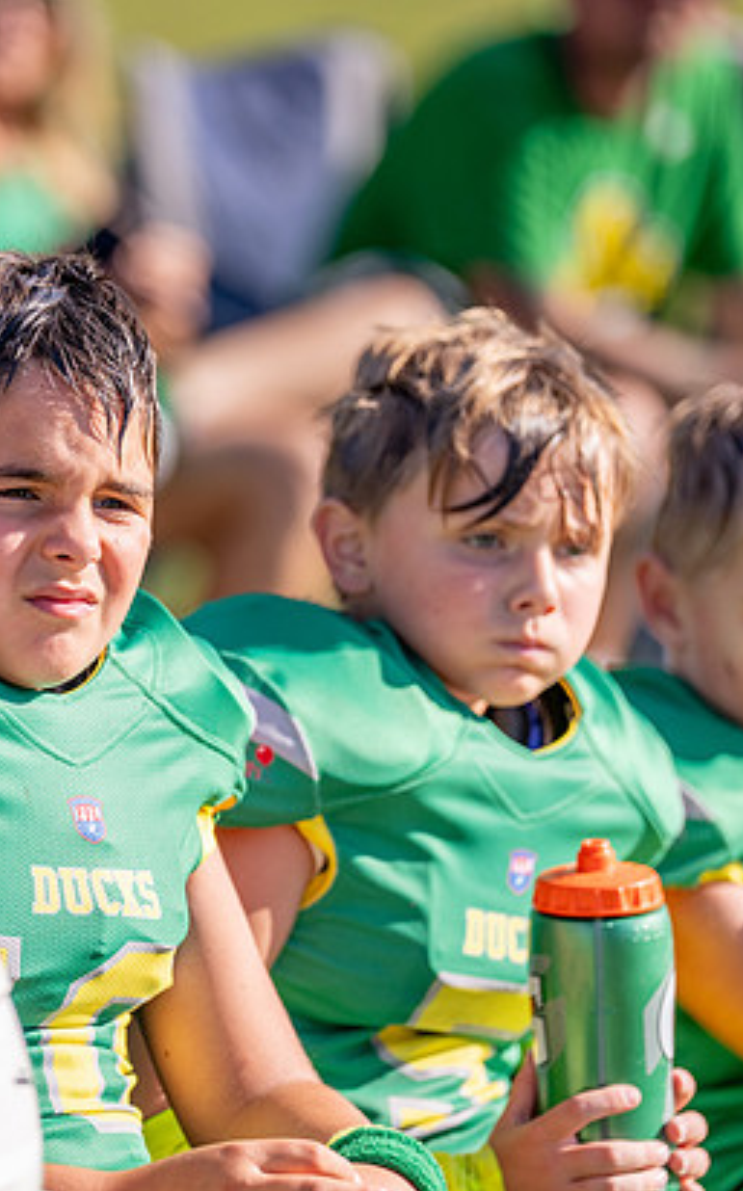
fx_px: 8760
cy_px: 563
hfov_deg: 4.8
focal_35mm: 270
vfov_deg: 7.8
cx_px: 20
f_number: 2.8
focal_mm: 162
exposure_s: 1/4000
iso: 250
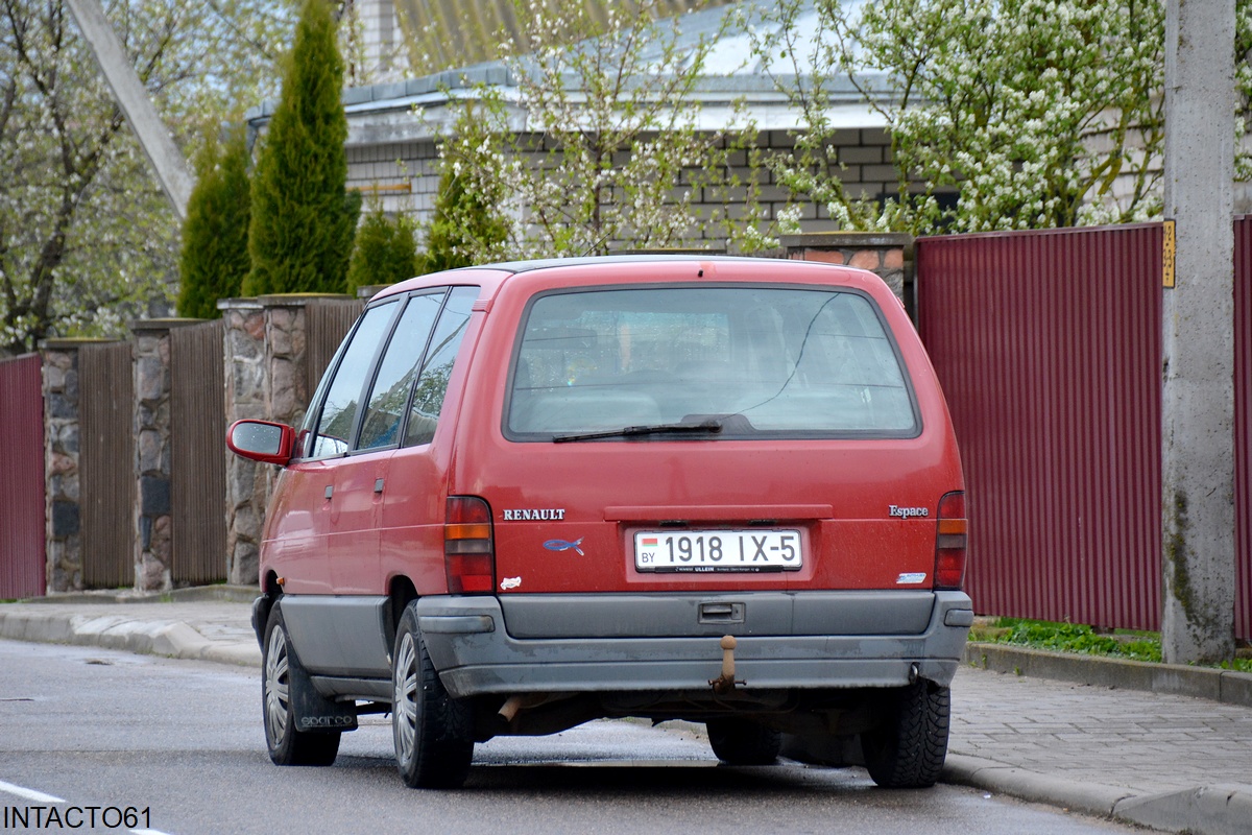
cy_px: 418
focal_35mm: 315
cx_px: 626
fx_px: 10954
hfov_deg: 6.5
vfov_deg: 4.4
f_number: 6
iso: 800
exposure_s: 1/250
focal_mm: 210
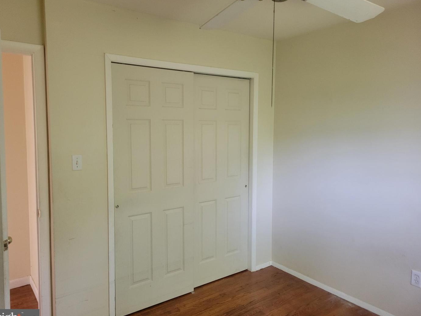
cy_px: 163
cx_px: 205
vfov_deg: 51.3
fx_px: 328
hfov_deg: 65.3
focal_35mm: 27
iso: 400
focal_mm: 5.4
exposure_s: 1/40
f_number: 1.8
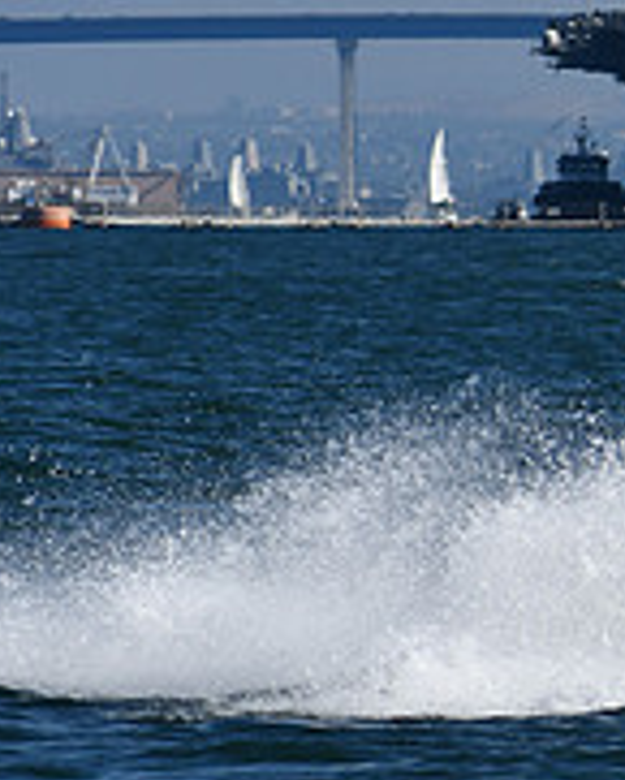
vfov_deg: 3.0
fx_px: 15109
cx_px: 1147
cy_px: 343
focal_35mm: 654
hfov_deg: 2.4
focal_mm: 145
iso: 100
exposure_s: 1/640
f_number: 9
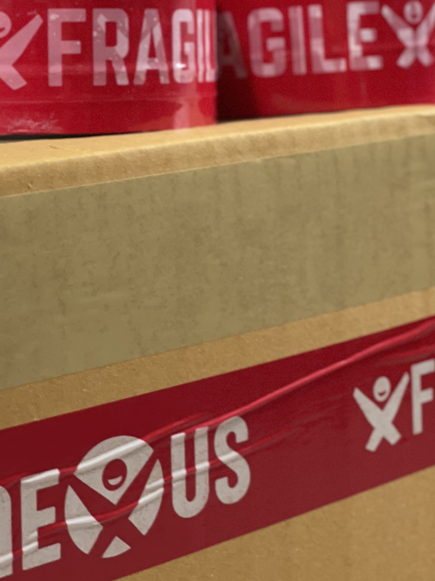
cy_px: 104
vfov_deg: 19.6
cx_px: 251
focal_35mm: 99
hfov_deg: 14.9
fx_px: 1659
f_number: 2
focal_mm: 6
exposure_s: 1/33
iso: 250
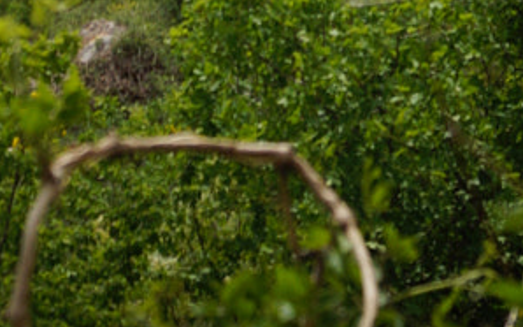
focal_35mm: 197
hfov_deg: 10.5
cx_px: -24
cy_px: -665
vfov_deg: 6.1
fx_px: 2807
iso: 100
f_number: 8
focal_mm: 24
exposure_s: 1/500
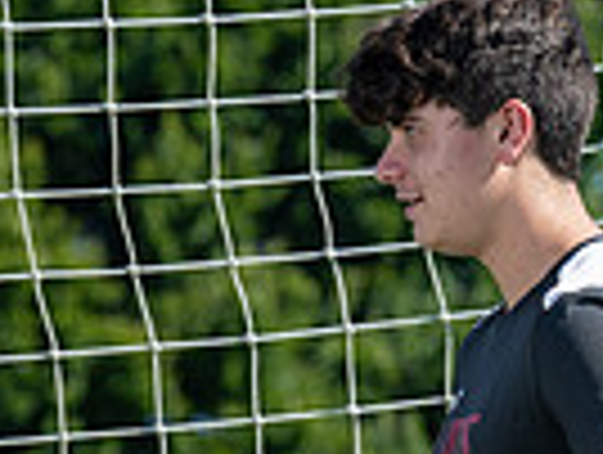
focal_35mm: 479
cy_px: 882
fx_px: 8359
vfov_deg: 3.1
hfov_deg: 4.1
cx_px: 409
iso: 100
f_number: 3.5
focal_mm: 77
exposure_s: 1/640
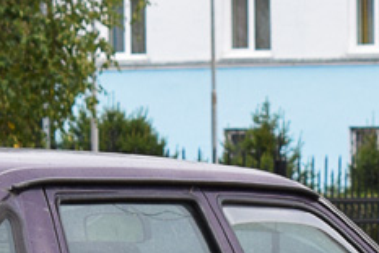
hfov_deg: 5.1
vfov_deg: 3.4
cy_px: 336
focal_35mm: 401
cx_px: -46
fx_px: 4227
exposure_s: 1/160
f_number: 6.3
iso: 400
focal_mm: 52
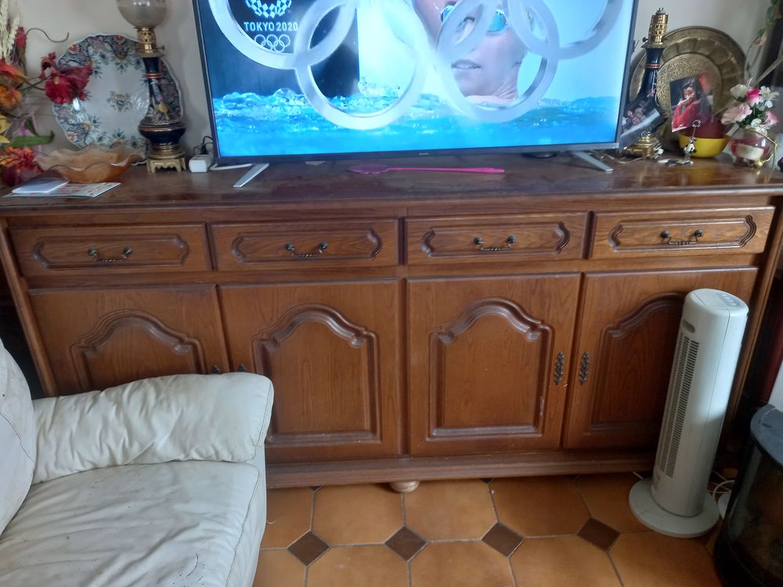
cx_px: 392
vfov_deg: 54.9
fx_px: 565
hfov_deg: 69.4
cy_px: 294
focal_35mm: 25
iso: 200
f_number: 2
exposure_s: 1/39
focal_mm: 4.6
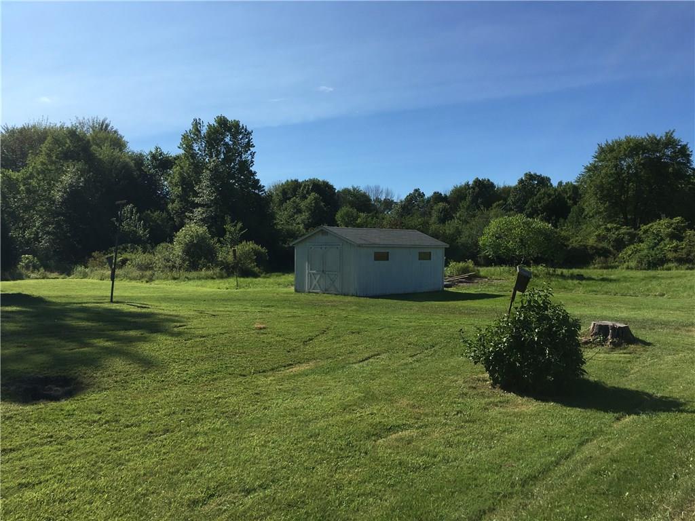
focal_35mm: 29
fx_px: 582
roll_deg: +0.8
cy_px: 260
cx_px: 348
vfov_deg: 48.2
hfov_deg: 61.7
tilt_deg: -0.3
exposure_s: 1/2331
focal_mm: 4.15
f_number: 2.2
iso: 25
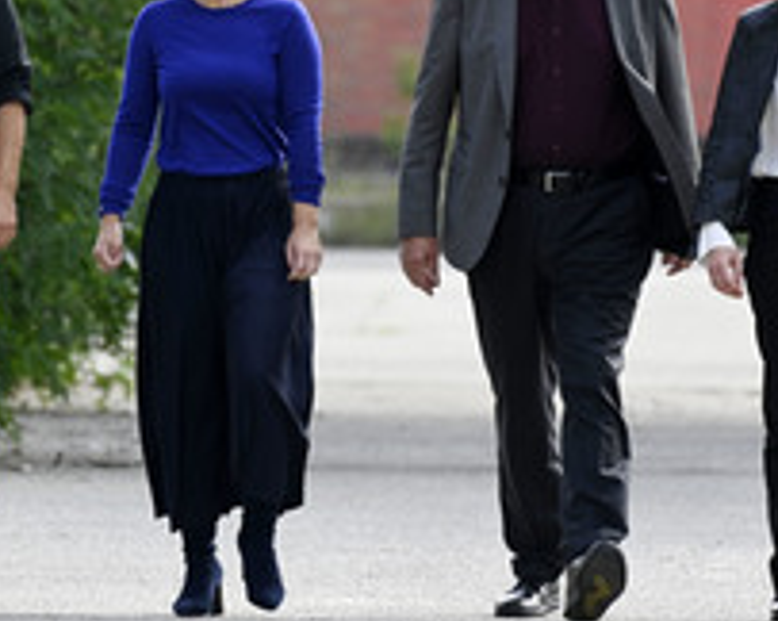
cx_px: 201
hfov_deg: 2.3
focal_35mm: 834
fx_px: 19185
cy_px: 169
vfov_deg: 1.9
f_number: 8
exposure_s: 1/800
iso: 800
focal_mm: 400
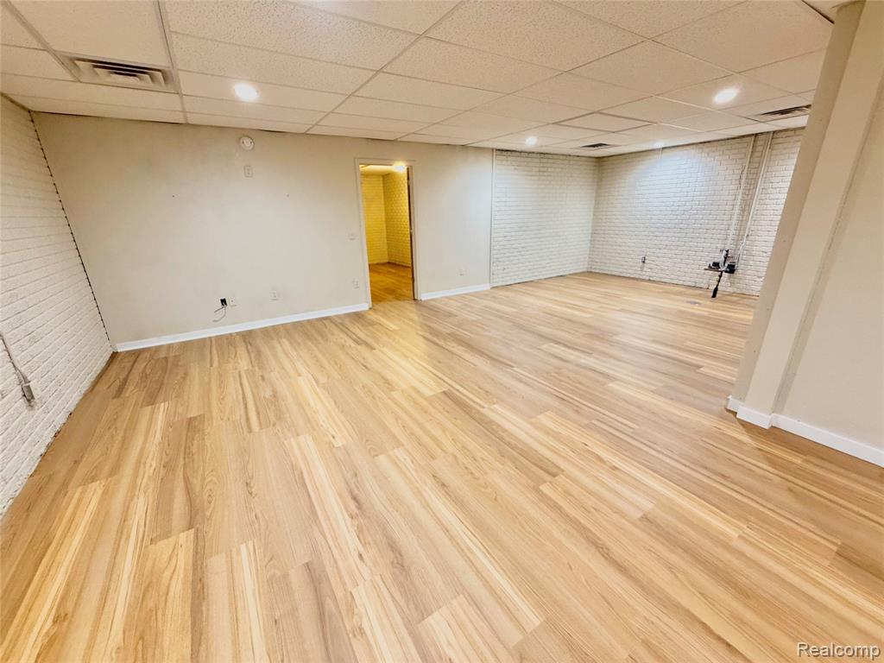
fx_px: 358
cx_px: 442
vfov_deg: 85.7
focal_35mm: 14
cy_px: 332
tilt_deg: -18.3
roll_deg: +1.5
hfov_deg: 102.1
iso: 200
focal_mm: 2.22
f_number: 2.2
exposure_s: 1/60
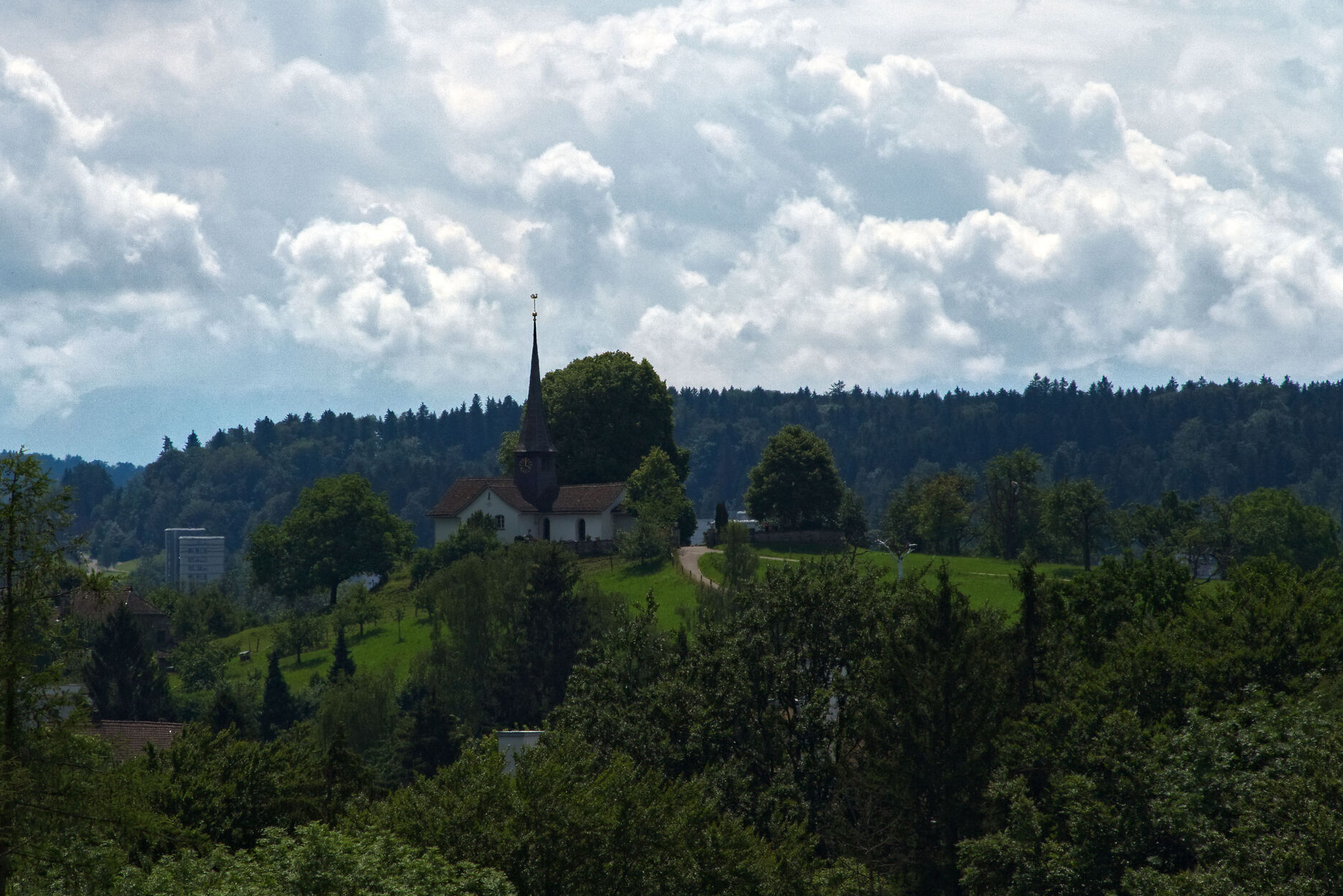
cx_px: 611
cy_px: 513
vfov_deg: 5.3
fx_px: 9629
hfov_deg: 8.0
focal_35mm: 258
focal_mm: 200
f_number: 32
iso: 100
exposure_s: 1/400
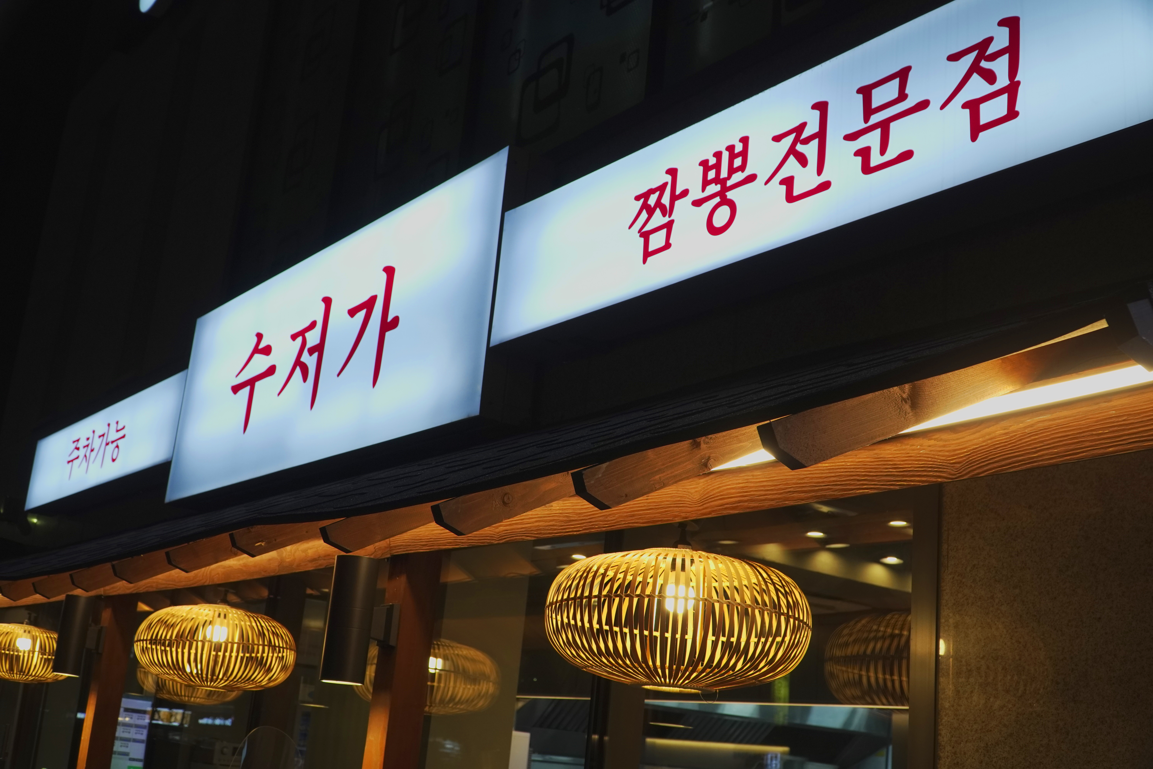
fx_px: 1201
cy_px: 384
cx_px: 576
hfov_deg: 51.3
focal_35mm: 38
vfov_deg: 35.5
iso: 1000
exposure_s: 1/125
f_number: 5
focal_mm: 25
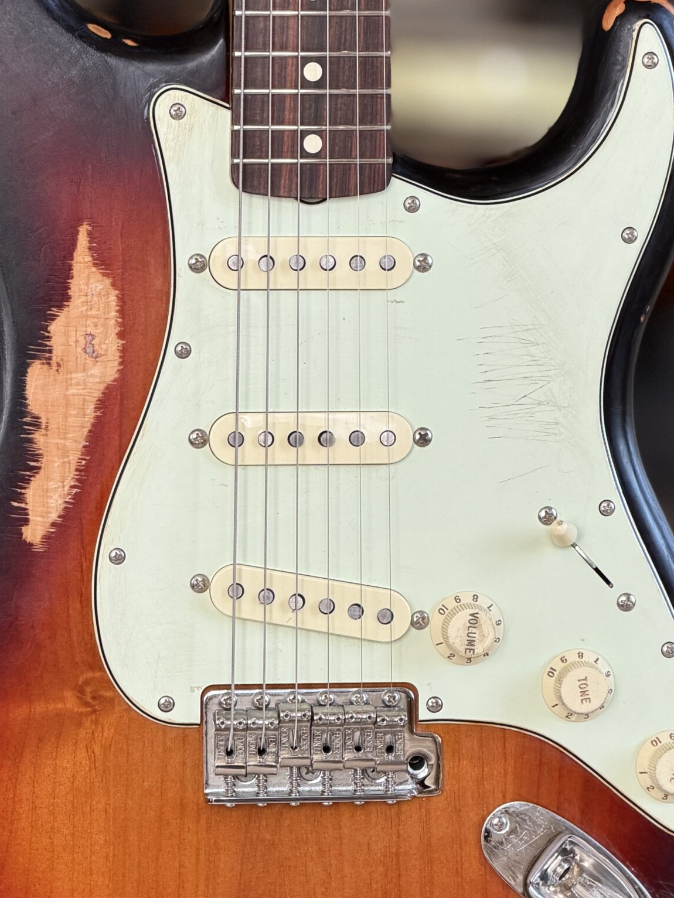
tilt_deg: -9.2
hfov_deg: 8.9
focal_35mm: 167
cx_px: 278
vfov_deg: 11.8
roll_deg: -0.4
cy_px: 483
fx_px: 4335
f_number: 2.8
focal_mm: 16.89
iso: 125
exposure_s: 1/121
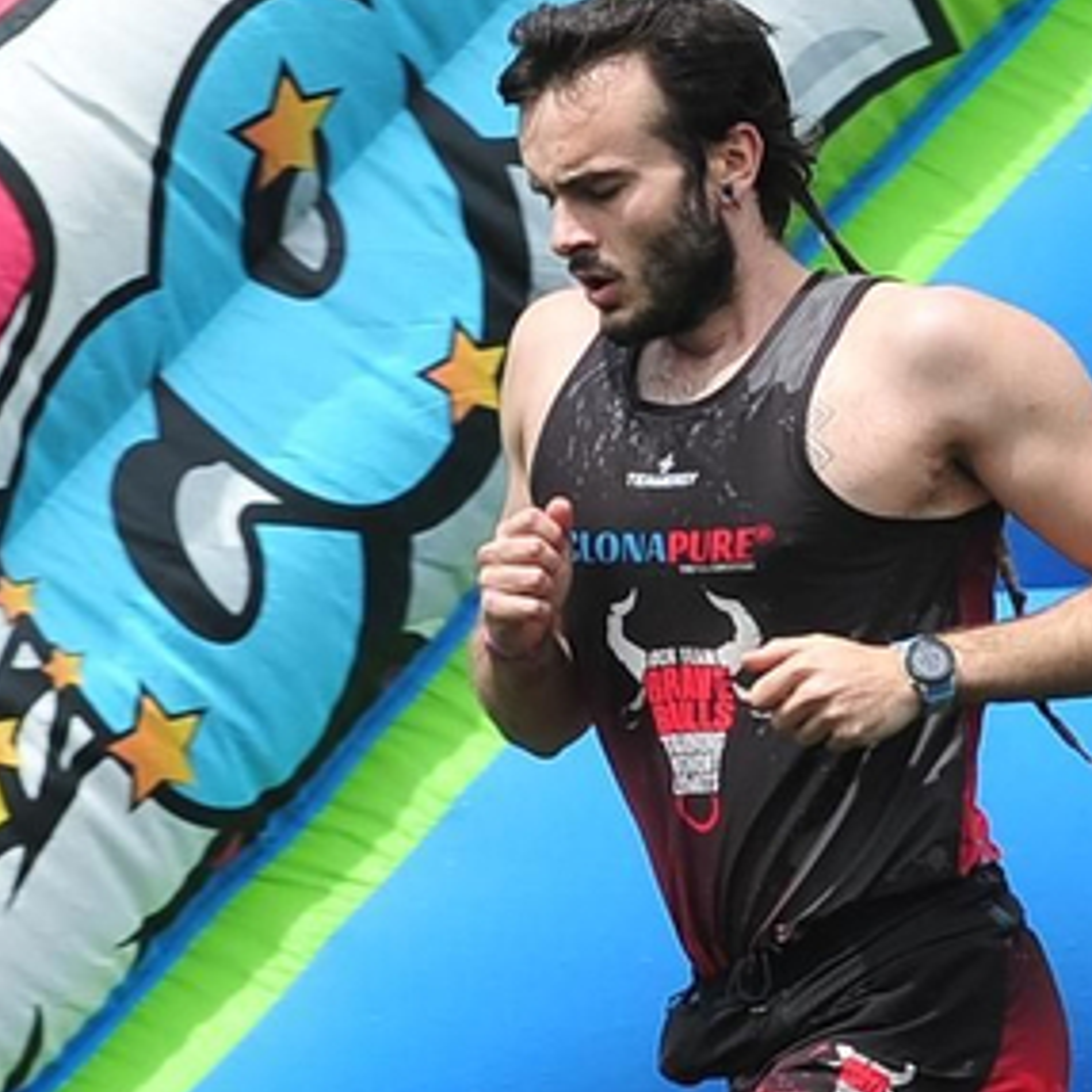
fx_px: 33870
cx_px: 813
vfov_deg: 1.8
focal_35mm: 949
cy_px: 655
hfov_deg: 1.8
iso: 400
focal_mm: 200
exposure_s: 1/400
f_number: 11
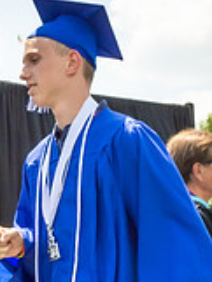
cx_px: 32
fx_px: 1142
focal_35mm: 140
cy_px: 352
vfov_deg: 13.6
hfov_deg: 10.6
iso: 200
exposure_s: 1/800
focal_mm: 20
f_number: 7.1
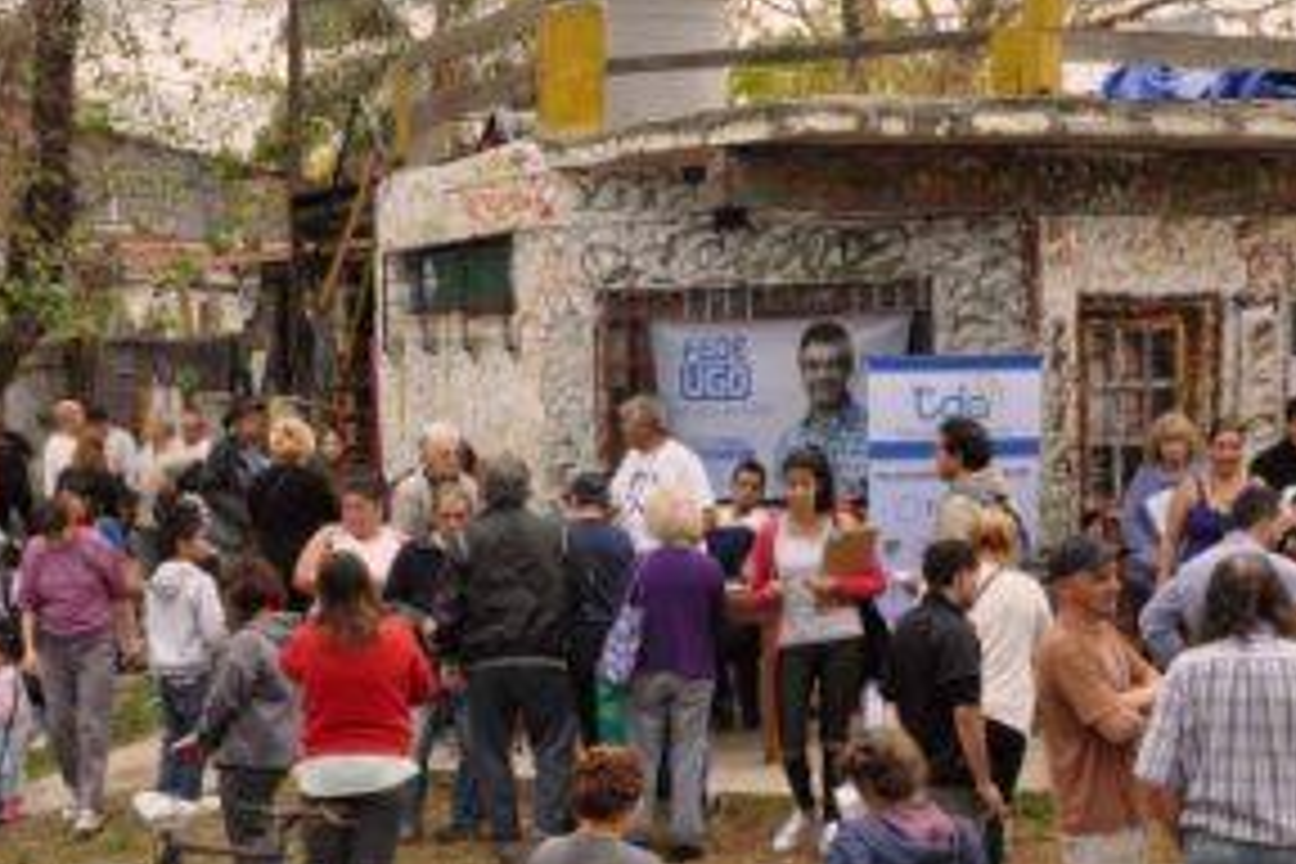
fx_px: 2520
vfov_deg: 19.4
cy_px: 585
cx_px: 612
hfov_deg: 28.8
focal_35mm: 70
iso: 400
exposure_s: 1/80
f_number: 11
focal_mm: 30
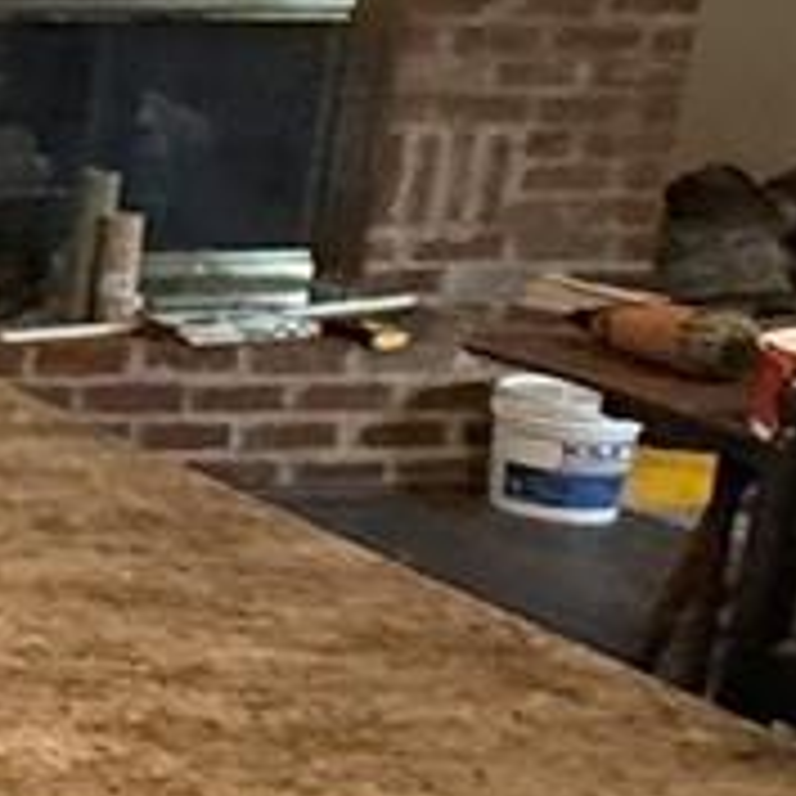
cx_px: -1489
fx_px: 2914
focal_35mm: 112
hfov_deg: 11.0
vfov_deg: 15.5
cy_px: 315
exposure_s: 1/60
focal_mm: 2.22
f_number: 2.2
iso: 640
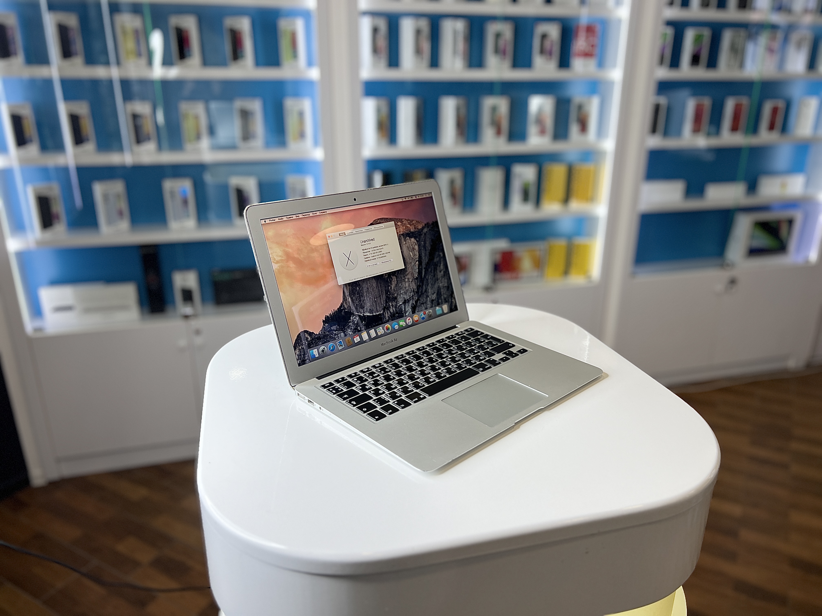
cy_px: 308
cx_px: 411
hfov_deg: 67.3
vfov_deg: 53.1
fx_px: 617
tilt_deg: -21.1
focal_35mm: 26
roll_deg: +0.2
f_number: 1.5
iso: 32
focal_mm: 5.7
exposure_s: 1/111
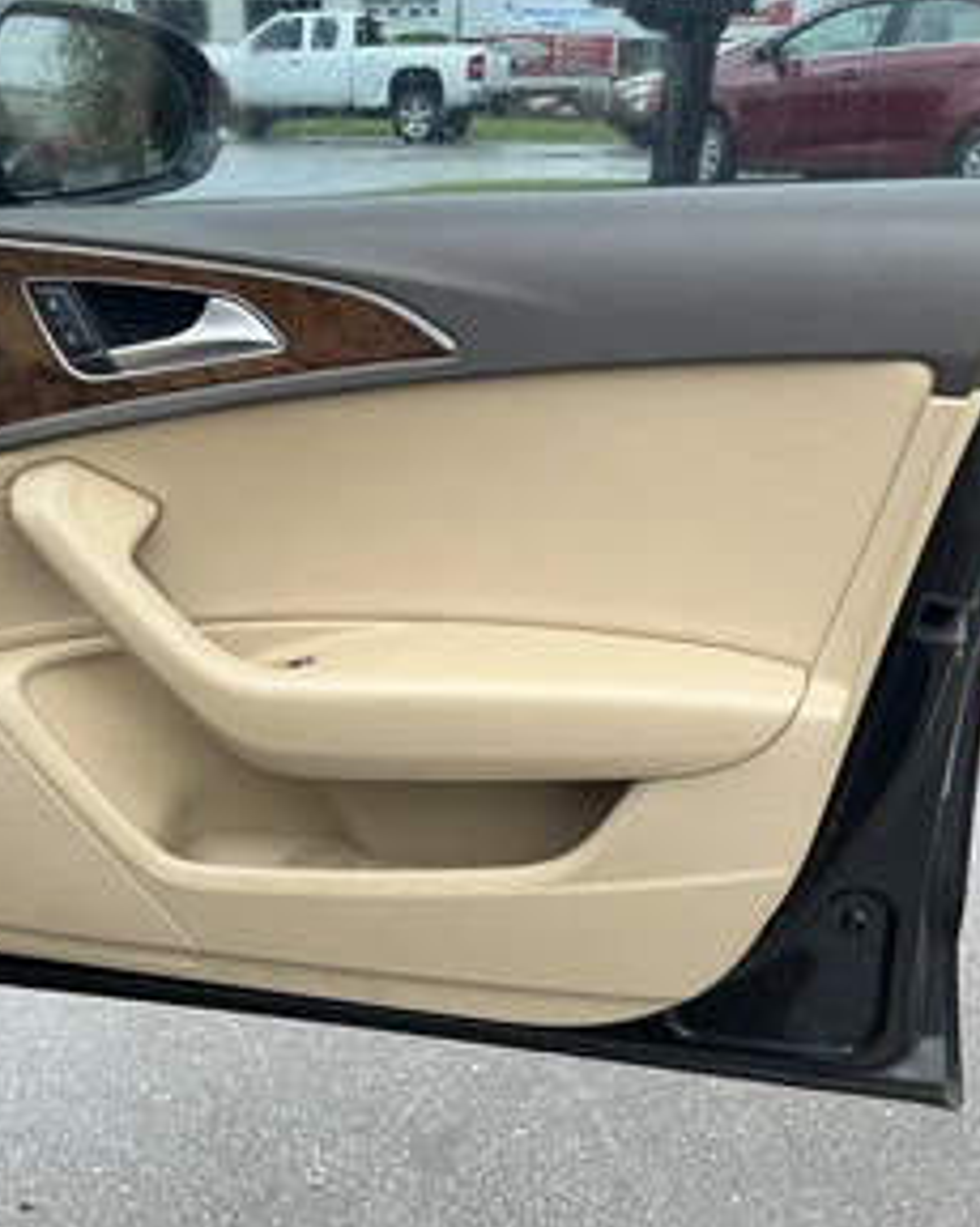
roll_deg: -0.2
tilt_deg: -21.0
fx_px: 1379
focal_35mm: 38
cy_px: 614
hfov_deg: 38.9
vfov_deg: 48.0
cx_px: 375
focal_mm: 3
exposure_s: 1/205
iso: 20
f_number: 1.8
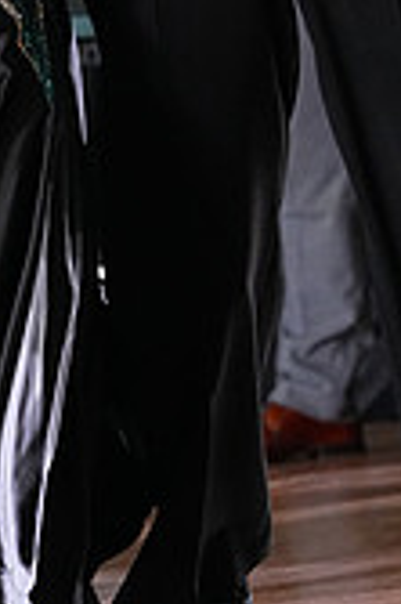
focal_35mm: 622
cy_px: -170
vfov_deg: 3.3
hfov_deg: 2.2
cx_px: 2
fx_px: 10413
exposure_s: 1/400
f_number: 5
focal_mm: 179
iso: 6400
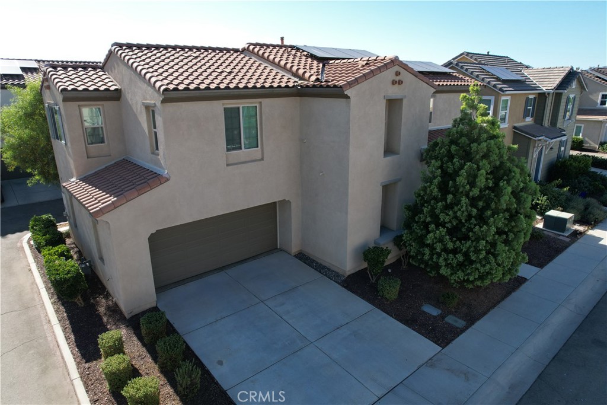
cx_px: 304
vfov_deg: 57.2
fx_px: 371
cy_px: 202
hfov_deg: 78.6
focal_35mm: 22
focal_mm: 8.38
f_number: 2.8
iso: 100
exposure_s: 1/1000
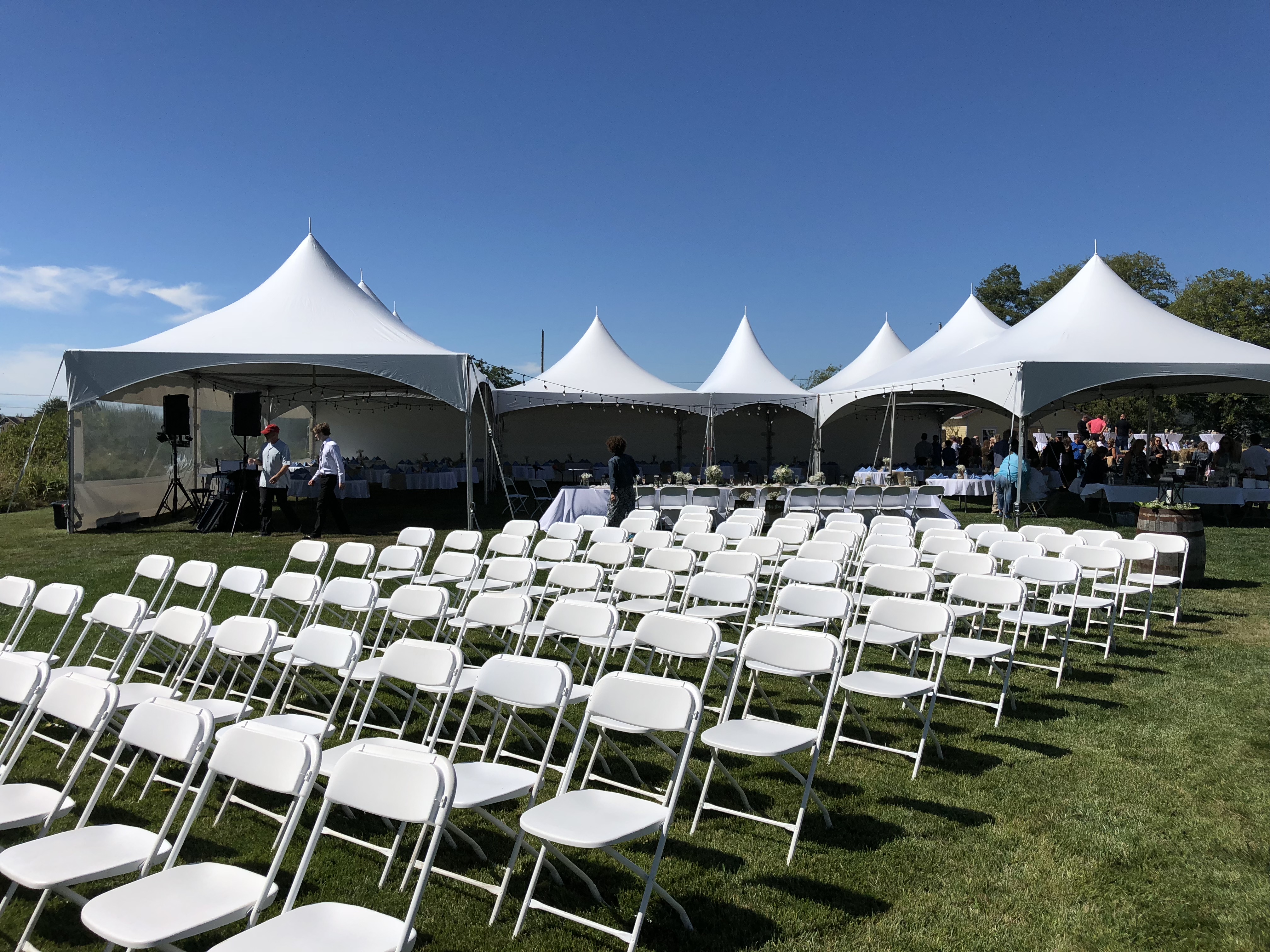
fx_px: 1027
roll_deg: +0.1
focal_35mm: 28
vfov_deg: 49.7
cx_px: 635
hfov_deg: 63.4
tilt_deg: -0.4
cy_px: 476
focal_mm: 4
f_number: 1.8
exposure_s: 1/5348
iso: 25
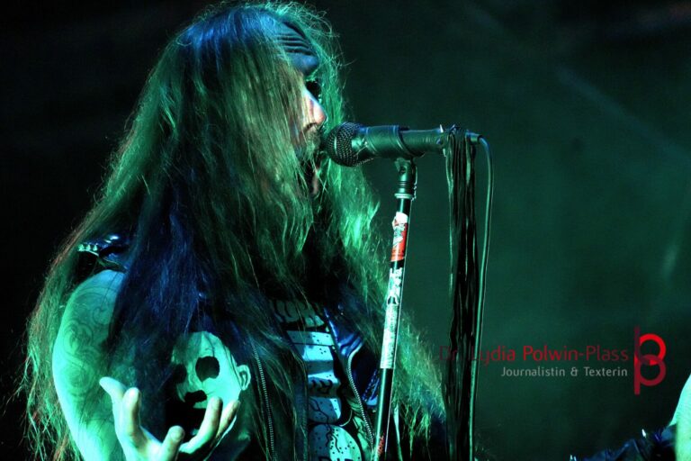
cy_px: 230
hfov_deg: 6.3
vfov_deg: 4.2
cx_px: 346
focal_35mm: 327
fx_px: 6276
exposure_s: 1/200
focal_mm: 218
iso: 6400
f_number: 6.3
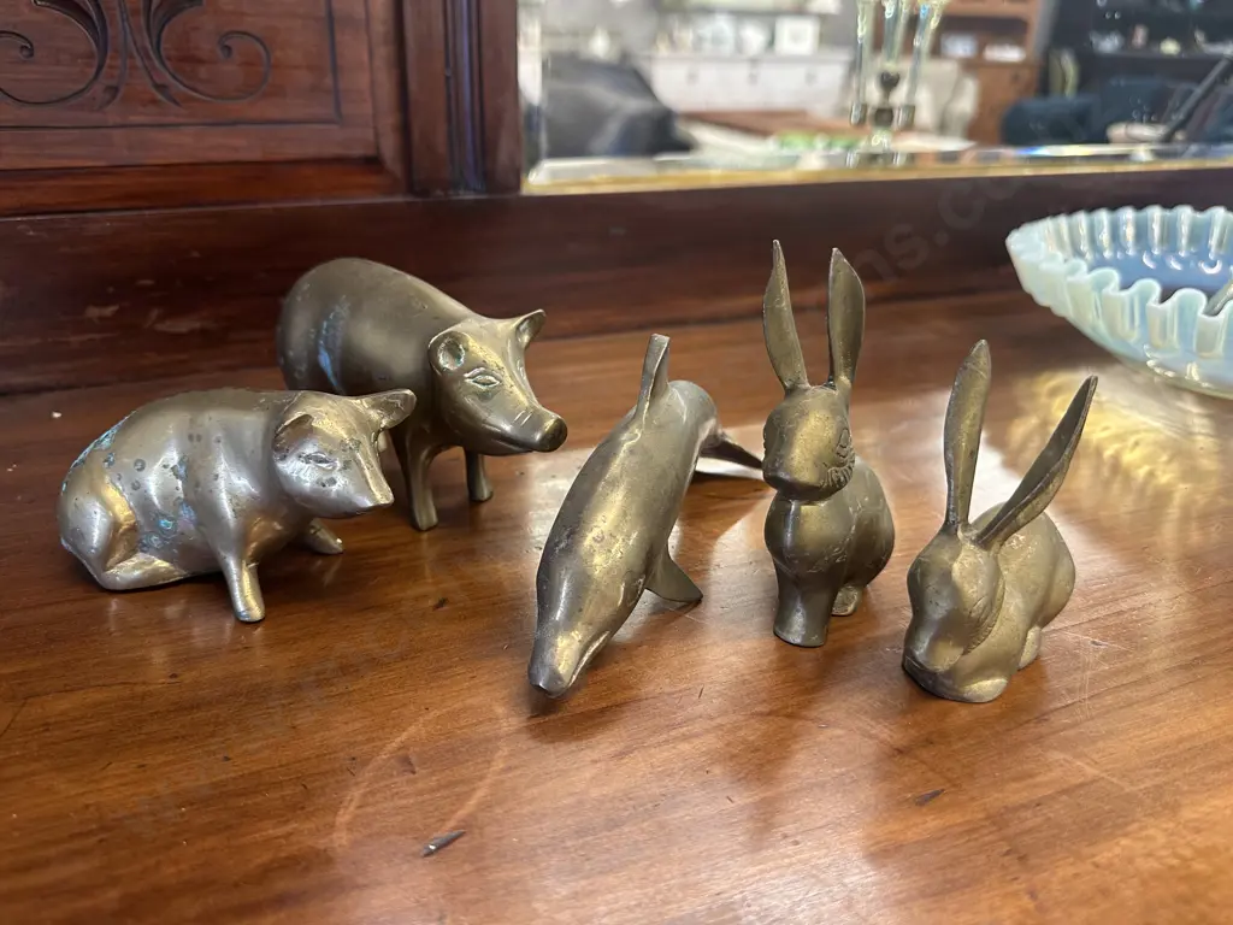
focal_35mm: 24
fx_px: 855
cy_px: 462
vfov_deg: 56.8
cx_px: 616
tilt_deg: -25.0
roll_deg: -0.7
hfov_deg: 71.6
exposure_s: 1/50
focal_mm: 6.86
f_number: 1.78
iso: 250
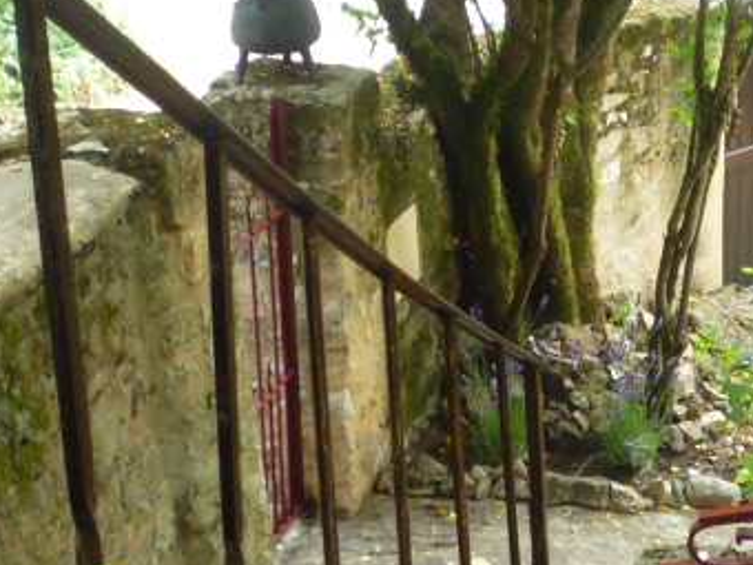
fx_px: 2045
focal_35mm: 94
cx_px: 695
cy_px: 304
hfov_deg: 20.4
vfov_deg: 15.7
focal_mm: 4.5
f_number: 2.8
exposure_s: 1/30
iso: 160
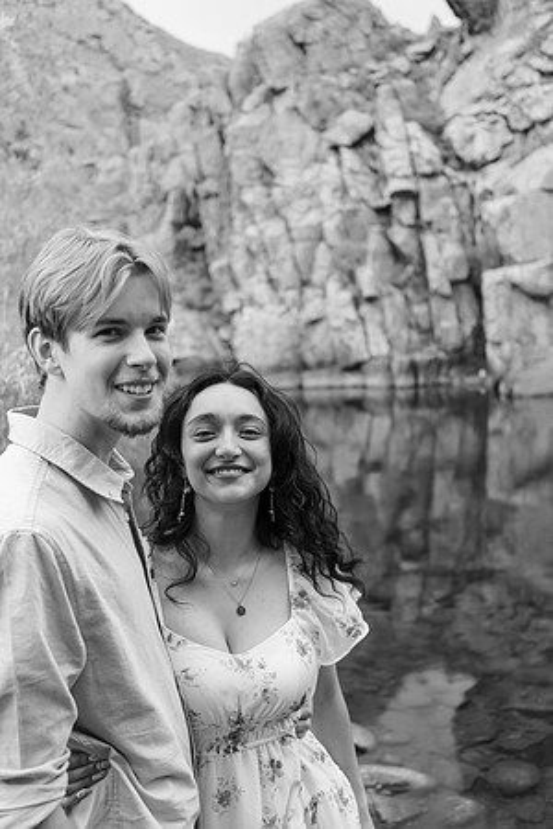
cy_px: 414
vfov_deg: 54.4
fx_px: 806
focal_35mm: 35
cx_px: 276
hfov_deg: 37.9
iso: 800
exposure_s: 1/250
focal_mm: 35
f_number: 3.2
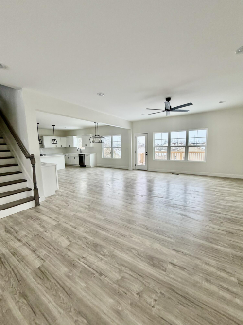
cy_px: 162
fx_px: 131
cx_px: 122
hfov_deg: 85.7
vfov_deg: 102.1
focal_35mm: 14
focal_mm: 2.22
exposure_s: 1/121
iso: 100
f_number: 2.2
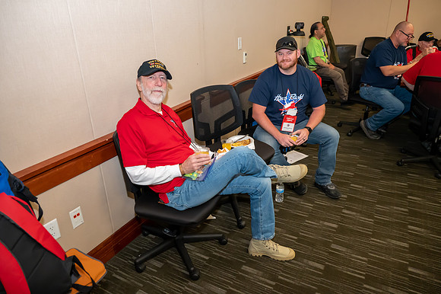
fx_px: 318
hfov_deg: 69.4
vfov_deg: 49.5
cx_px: 220
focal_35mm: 26
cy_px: 147
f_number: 5
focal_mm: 26
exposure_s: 1/160
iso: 8000
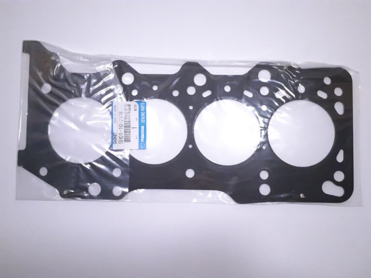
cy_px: 139
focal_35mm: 27
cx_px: 186
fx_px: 289
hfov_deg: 65.3
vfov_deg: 51.4
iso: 800
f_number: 1.9
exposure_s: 1/443
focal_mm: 3.6
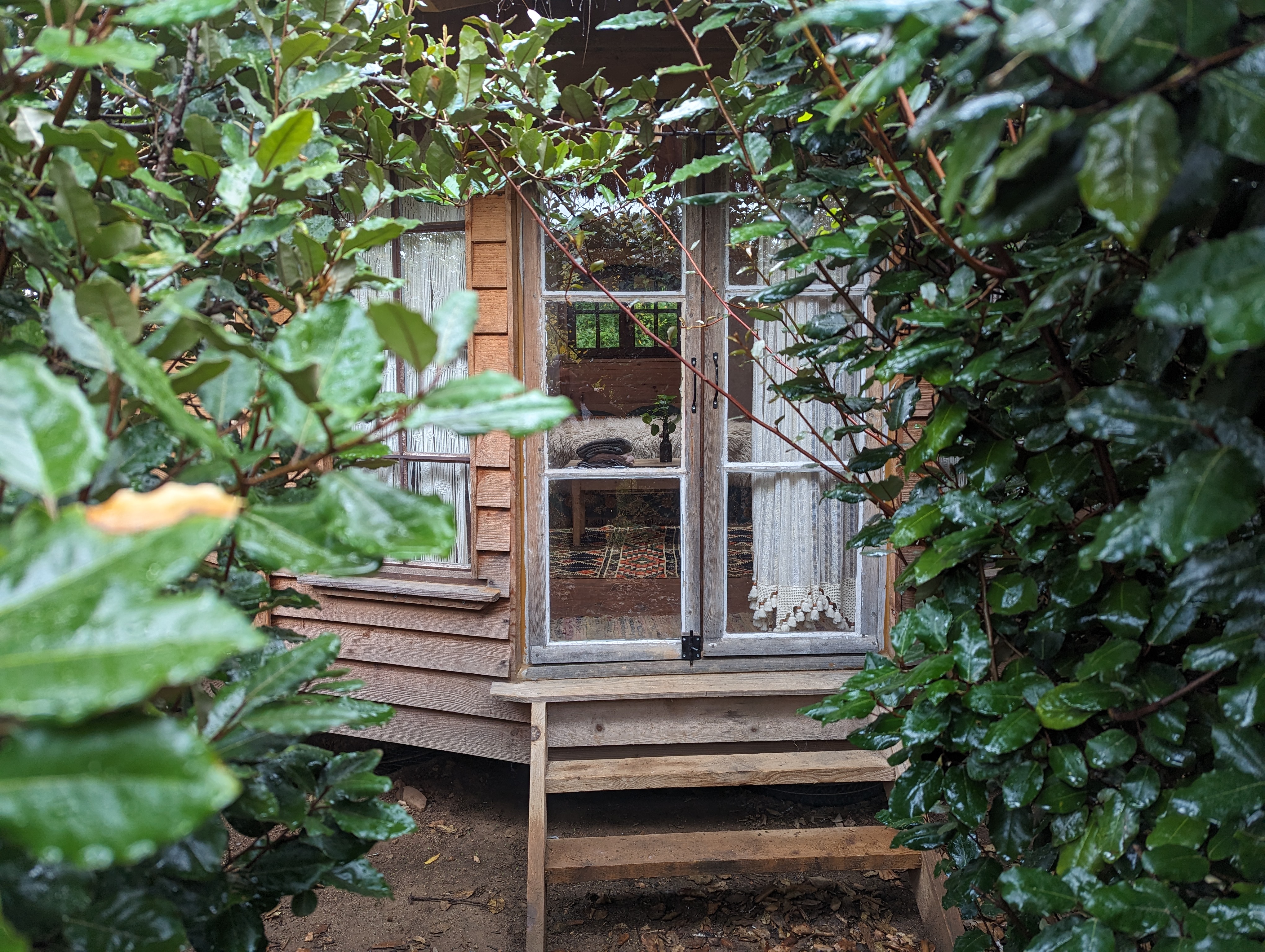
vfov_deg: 56.9
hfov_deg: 71.5
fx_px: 878
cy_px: 476
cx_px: 632
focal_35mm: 24
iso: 181
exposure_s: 1/114
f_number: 1.85
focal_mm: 6.81
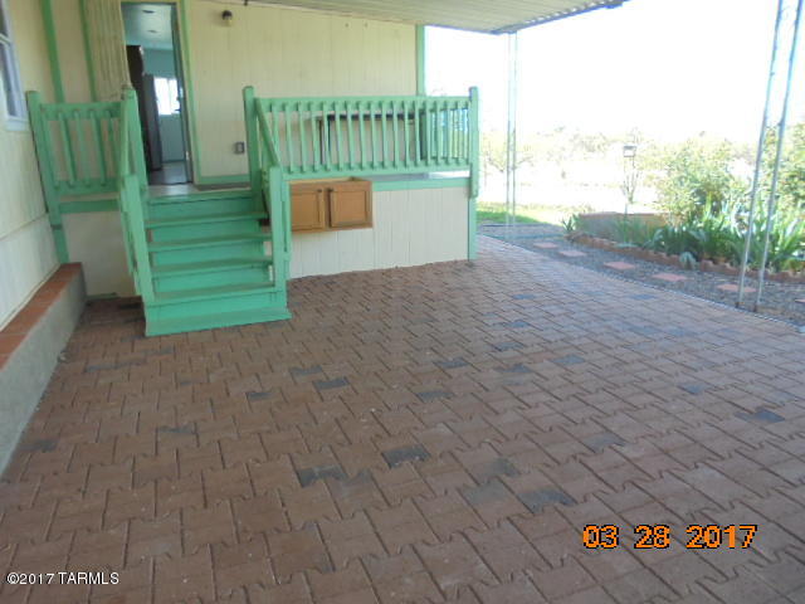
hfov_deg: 67.3
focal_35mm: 26
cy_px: 302
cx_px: 402
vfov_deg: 53.1
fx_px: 605
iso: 100
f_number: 3.5
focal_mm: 4.6
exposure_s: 1/80
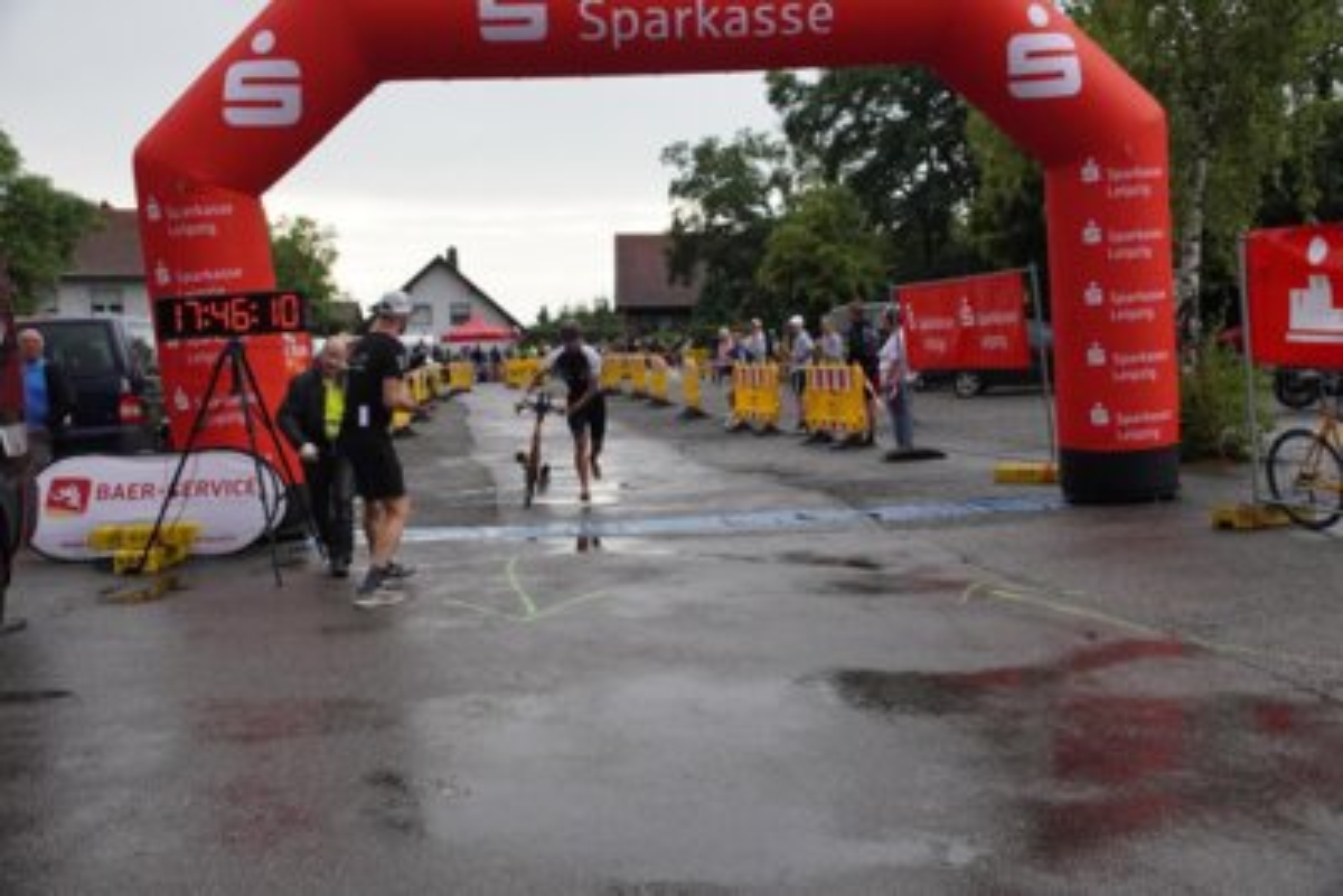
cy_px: 448
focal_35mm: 39
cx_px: 672
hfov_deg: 49.5
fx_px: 1455
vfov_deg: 34.2
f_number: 6.3
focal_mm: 26
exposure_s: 1/640
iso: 1600
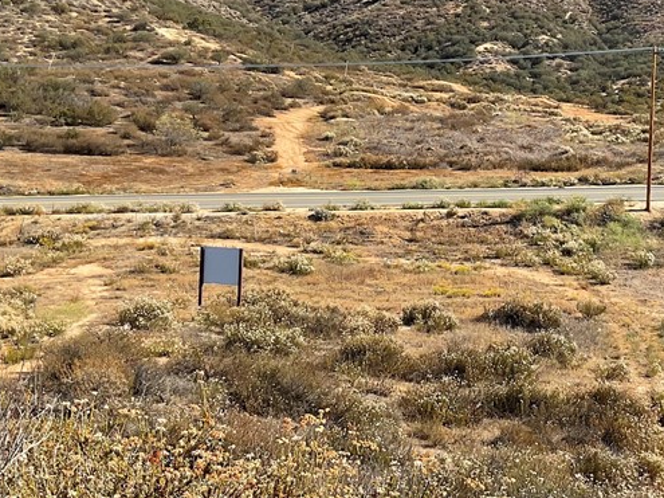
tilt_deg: -2.3
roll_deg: -2.4
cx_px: 498
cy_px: 129
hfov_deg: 31.6
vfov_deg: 24.2
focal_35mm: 60
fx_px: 1151
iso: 16
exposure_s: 1/1490
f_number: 1.8
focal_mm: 3
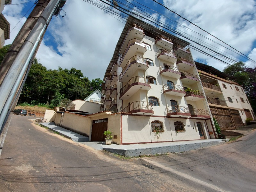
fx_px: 96
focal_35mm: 13
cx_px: 128
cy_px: 96
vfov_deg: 89.9
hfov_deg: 106.2
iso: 50
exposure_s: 1/3109
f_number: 2.2
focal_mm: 1.74
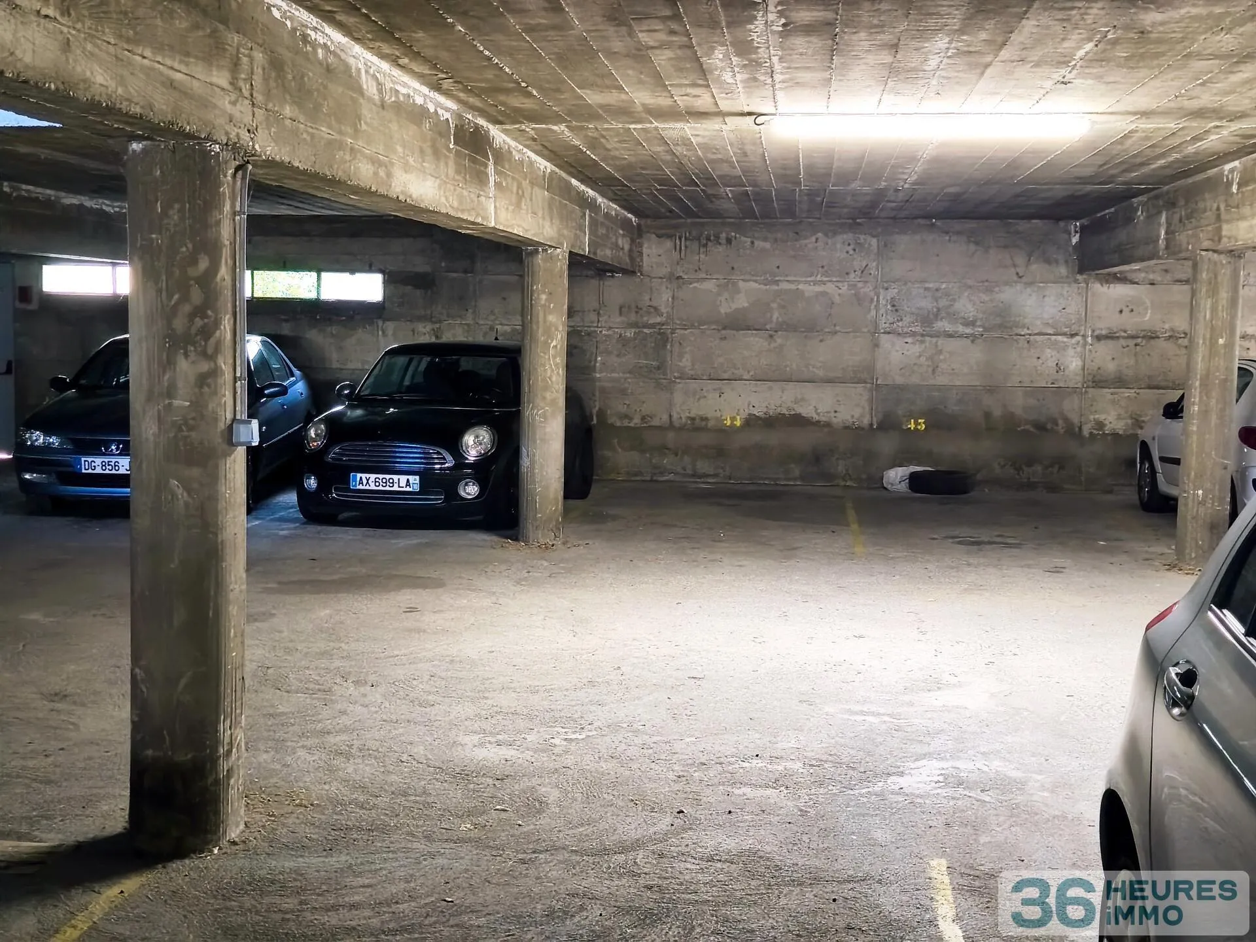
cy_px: 471
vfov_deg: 31.5
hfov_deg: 41.2
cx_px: 628
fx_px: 1669
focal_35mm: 46
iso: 1000
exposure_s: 1/50
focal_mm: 6.18
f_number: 1.65
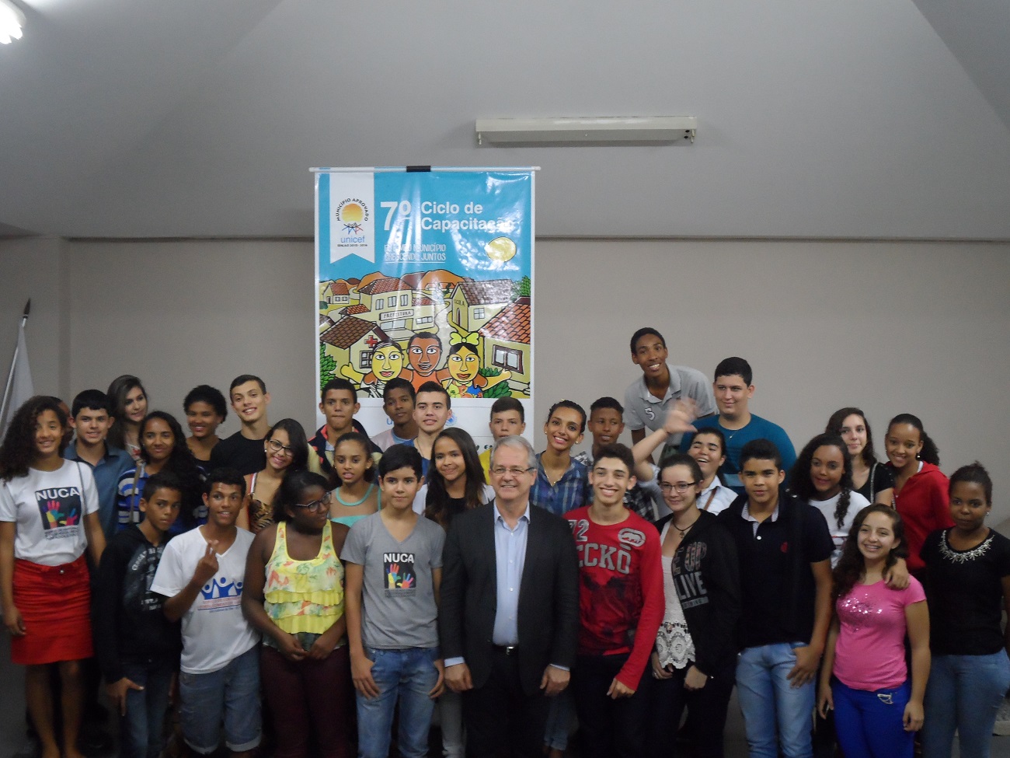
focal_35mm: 36
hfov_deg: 51.4
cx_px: 505
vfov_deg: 39.7
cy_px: 379
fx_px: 1050
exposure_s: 1/15
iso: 400
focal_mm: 6.5
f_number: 3
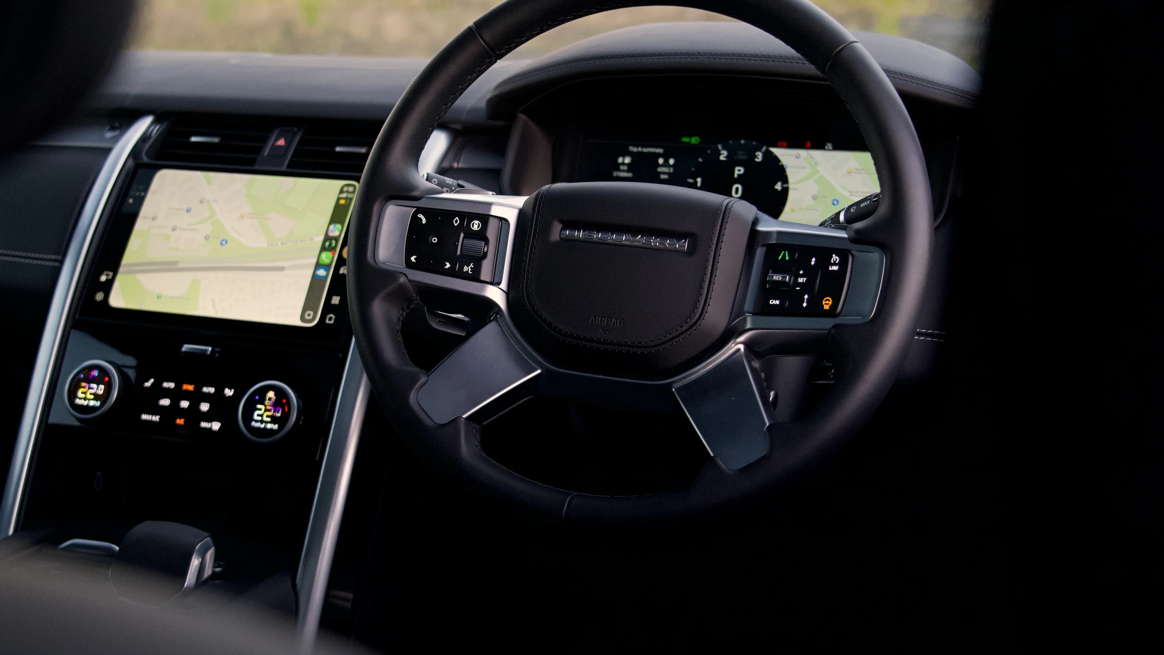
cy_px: 315
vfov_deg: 26.5
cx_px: 502
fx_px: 1389
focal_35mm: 45
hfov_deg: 45.4
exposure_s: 1/80
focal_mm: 37
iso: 2500
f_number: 4
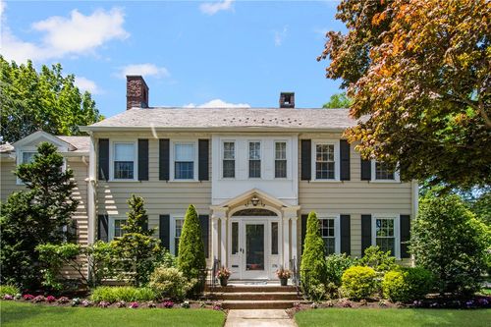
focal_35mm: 16
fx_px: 225
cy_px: 164
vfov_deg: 72.0
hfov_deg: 95.0
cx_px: 246
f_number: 14
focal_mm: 11
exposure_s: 1/250
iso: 400
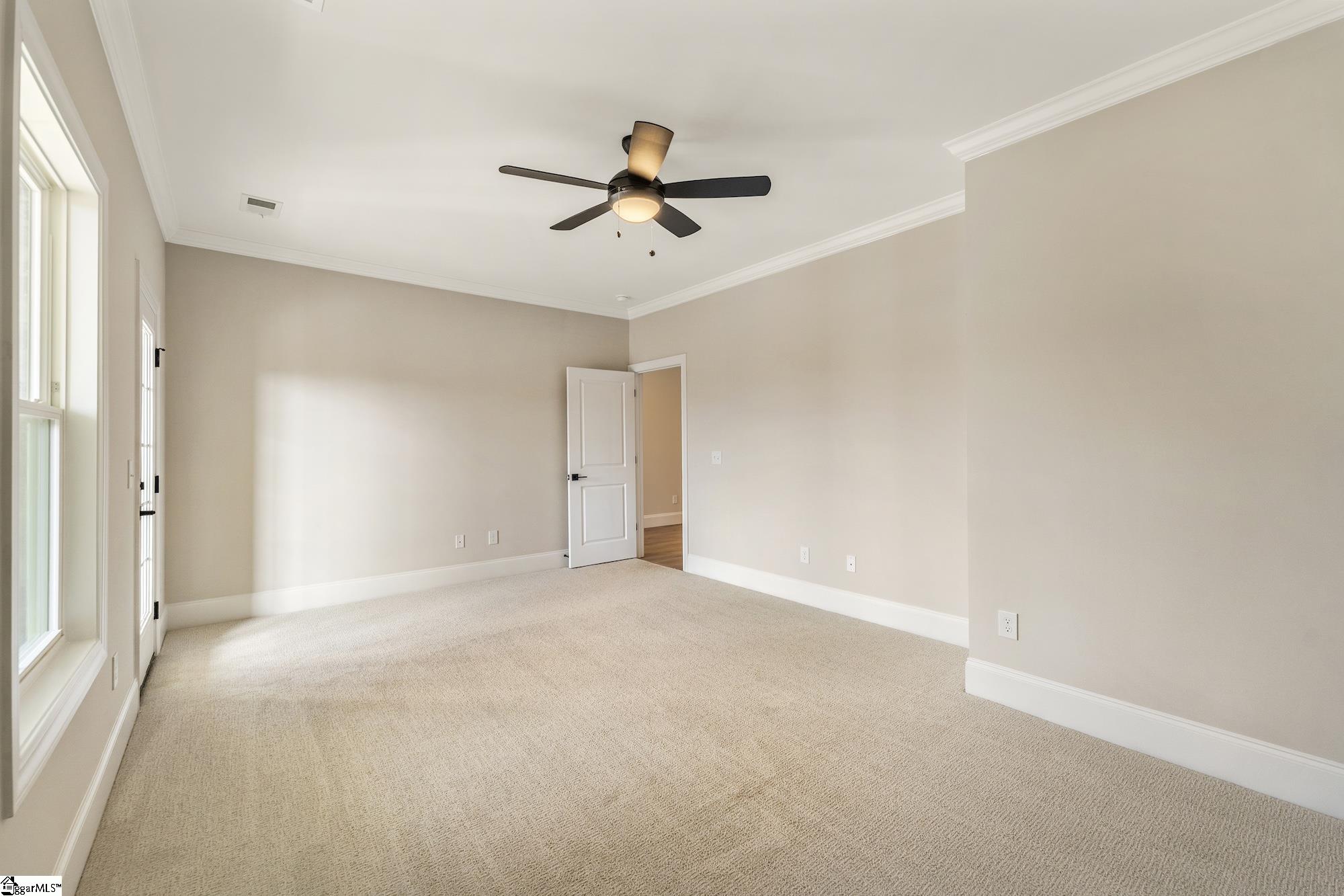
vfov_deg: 81.2
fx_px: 523
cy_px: 448
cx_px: 672
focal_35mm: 14
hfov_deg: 104.3
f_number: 6.3
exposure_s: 1/8
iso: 400
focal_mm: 14
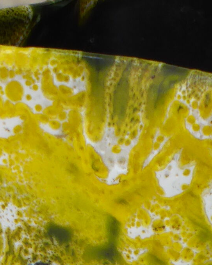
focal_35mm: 438
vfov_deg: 4.4
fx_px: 3436
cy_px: 355
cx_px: 204
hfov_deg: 3.5
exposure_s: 1/250
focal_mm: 19.4
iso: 200
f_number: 5.3
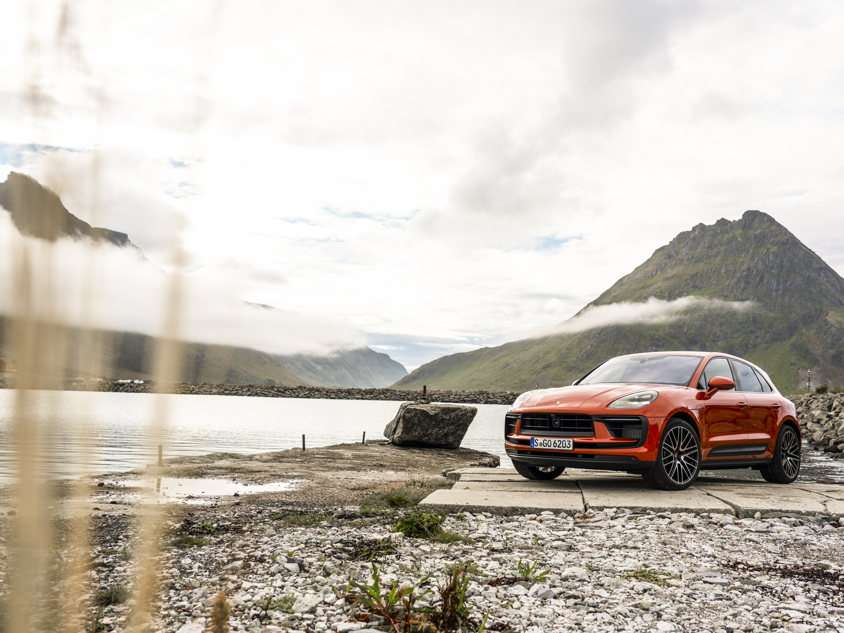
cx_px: 432
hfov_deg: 56.8
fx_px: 780
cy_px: 322
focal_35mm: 32
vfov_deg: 44.2
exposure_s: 1/640
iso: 50
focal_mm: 29
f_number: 4
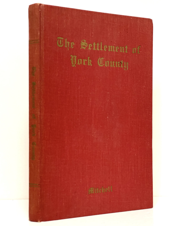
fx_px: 340
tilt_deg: +1.3
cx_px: 85
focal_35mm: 52
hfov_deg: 28.0
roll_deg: -0.5
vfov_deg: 36.8
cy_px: 113
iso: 160
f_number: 2
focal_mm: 6
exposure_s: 1/120
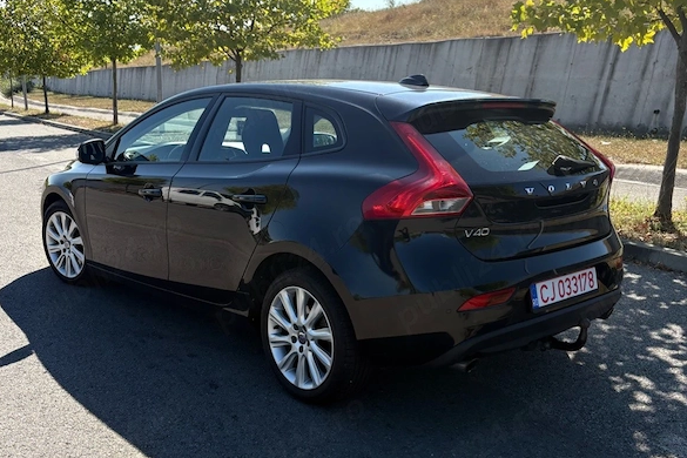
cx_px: 336
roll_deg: -2.5
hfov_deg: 51.9
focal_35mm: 37
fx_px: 706
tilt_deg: -19.0
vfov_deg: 35.6
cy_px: 299
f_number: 1.6
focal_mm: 5.96
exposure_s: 1/2538
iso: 64
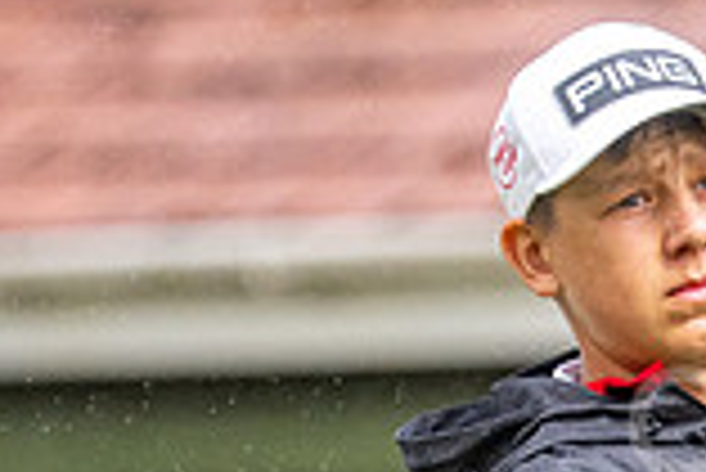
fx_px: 45480
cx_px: 1021
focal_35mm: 2317
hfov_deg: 0.9
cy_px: 848
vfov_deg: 0.6
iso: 500
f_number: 4
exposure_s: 1/2000
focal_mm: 300
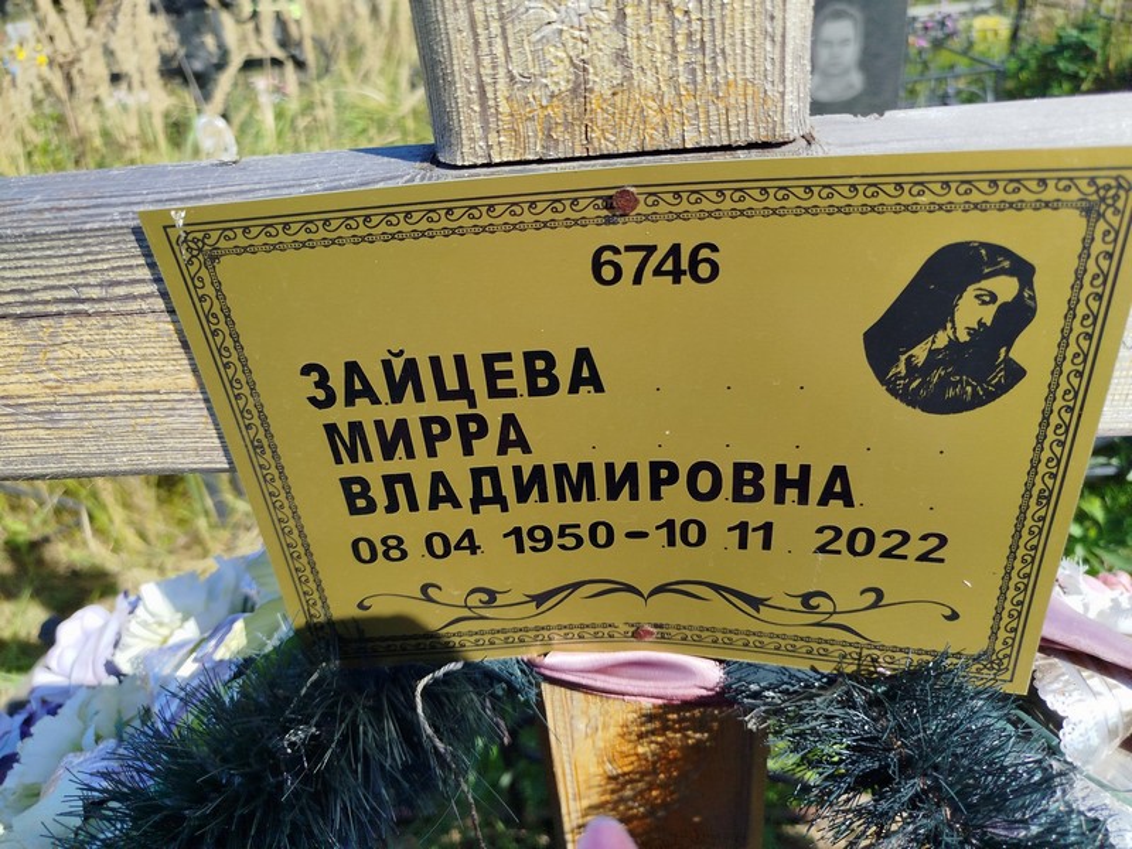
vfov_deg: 56.8
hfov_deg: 71.6
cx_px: 566
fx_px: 785
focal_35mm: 24
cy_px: 424
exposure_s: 1/865
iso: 50
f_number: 1.7
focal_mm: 5.31
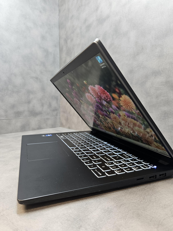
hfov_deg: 58.9
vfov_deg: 73.9
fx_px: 153
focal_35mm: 23
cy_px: 116
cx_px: 86
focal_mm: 5.4
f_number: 1.8
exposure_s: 1/100
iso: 320
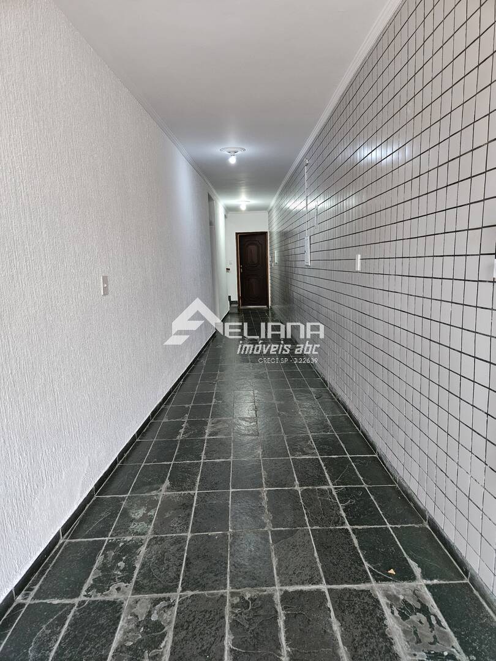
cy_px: 330
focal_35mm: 23
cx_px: 248
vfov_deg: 73.9
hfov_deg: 58.9
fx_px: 439
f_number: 1.8
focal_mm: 5.4
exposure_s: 1/120
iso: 800
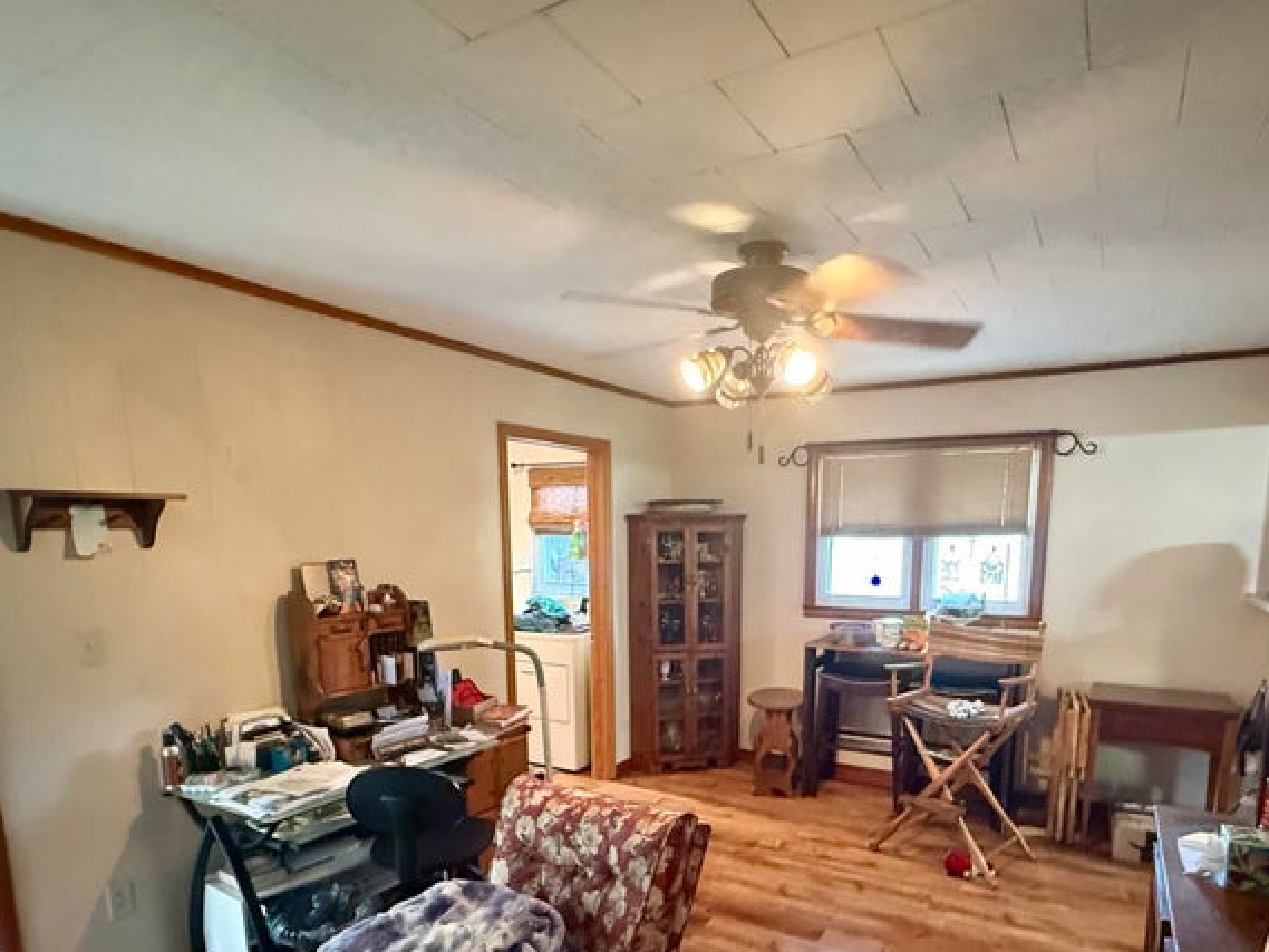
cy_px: 660
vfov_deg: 61.4
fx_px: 770
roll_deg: -0.3
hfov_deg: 78.8
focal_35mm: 21
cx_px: 688
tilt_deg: -8.2
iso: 1250
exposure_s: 1/60
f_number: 2.2
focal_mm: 2.22
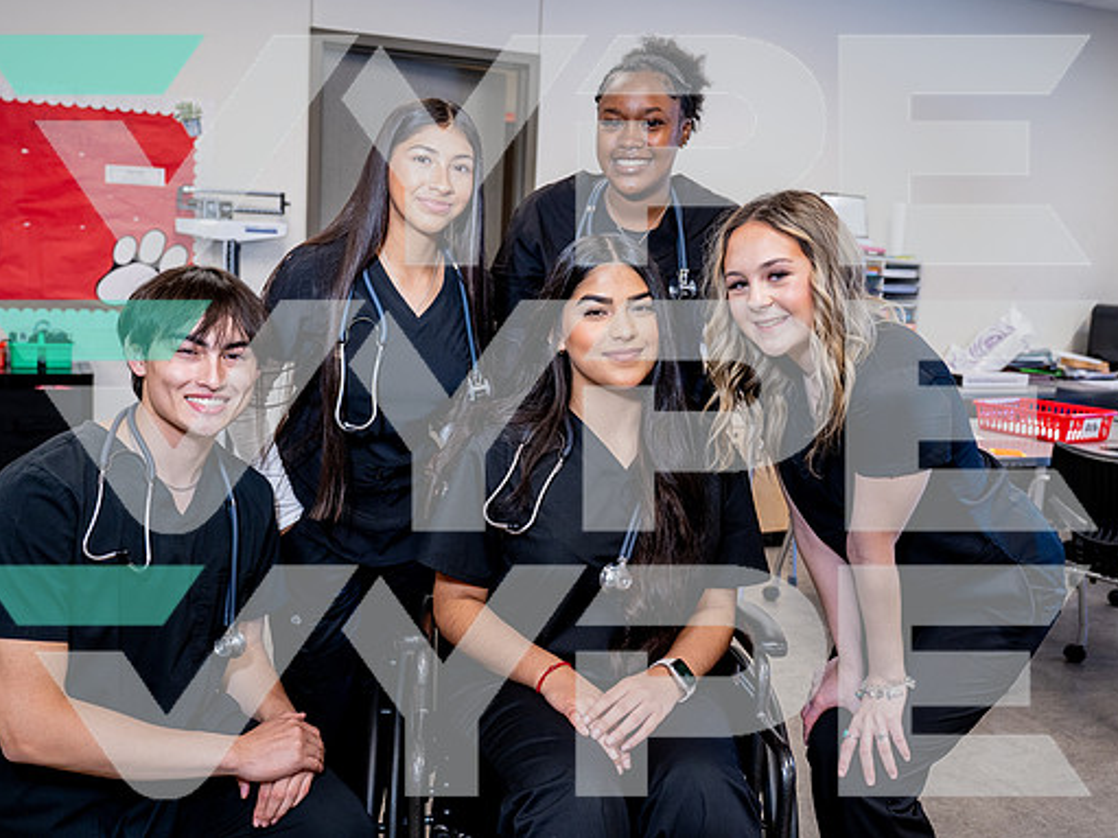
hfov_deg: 51.4
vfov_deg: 39.6
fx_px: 1162
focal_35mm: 36
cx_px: 540
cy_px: 417
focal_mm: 33
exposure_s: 1/125
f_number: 4
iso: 1250
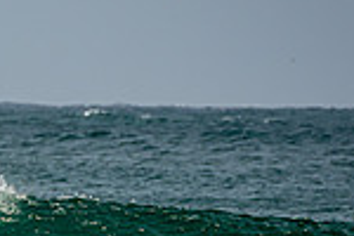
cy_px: 240
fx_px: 11435
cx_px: -286
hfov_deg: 1.8
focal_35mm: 1163
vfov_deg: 1.2
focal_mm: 200
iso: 200
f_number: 5.6
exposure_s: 1/1250
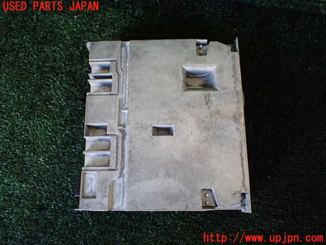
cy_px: 122
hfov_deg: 60.0
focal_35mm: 30
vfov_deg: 46.8
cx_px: 163
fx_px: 283
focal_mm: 5.4
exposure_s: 1/125
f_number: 2.3
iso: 400
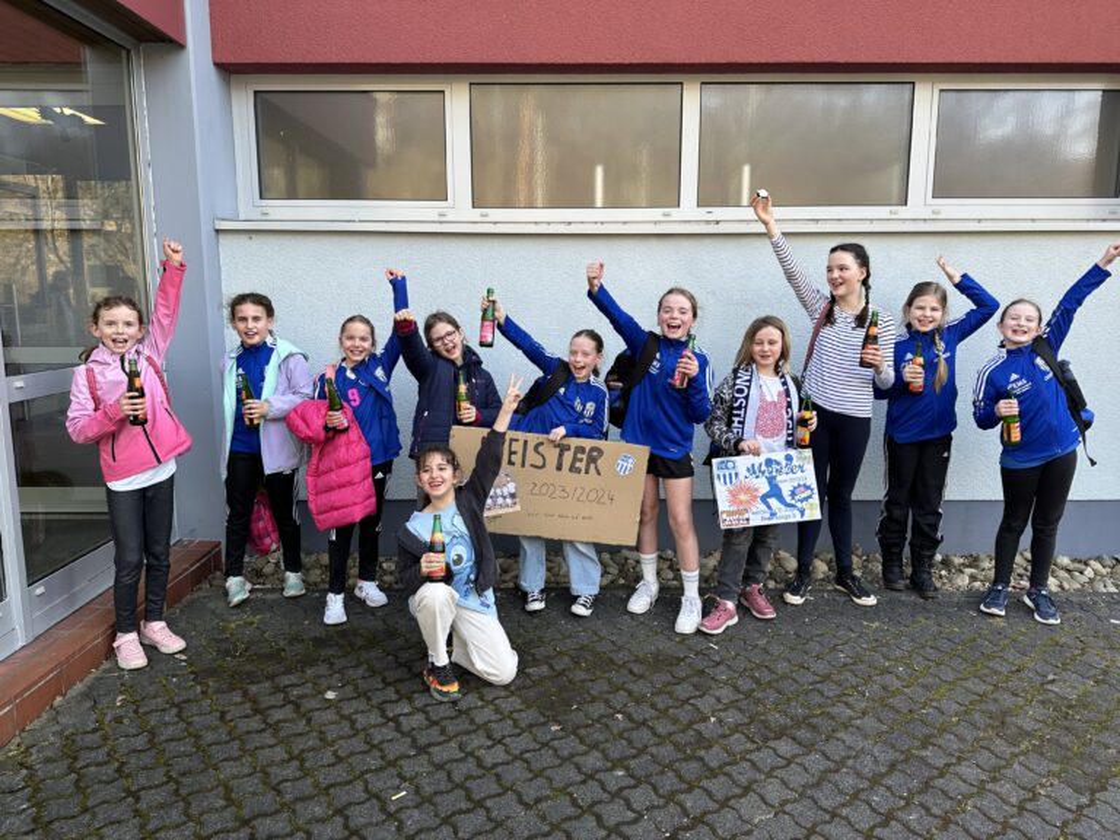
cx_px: 560
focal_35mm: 24
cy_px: 420
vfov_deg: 56.8
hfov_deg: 71.6
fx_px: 777
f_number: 1.78
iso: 80
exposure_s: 1/351
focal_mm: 6.86
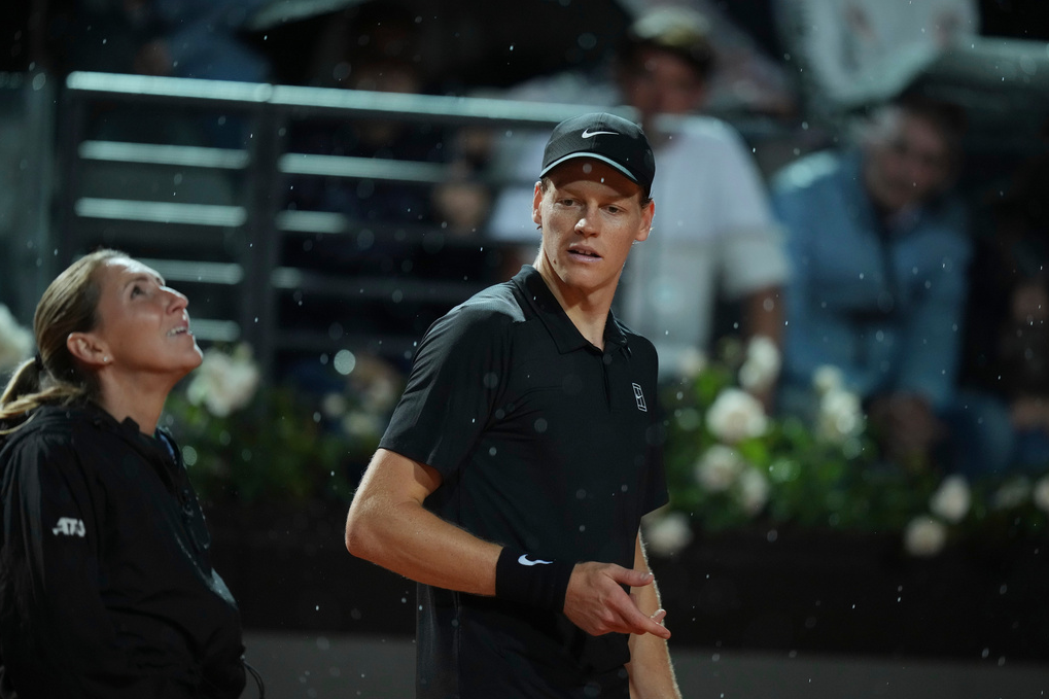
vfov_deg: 3.4
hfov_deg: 5.1
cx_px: 524
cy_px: 350
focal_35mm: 402
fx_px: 11711
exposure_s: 1/1600
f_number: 2.8
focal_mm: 400
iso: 4000
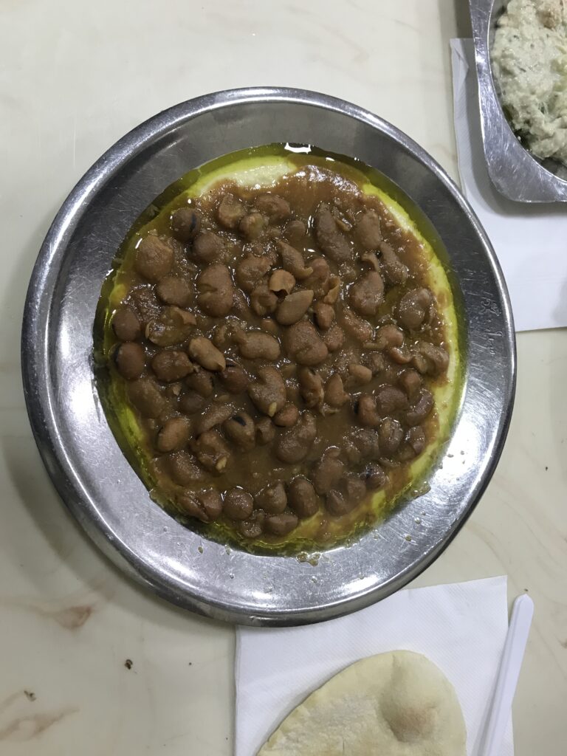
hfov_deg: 49.7
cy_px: 378
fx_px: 612
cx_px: 284
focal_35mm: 28
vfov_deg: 63.4
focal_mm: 3.99
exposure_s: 1/25
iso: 32
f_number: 1.8
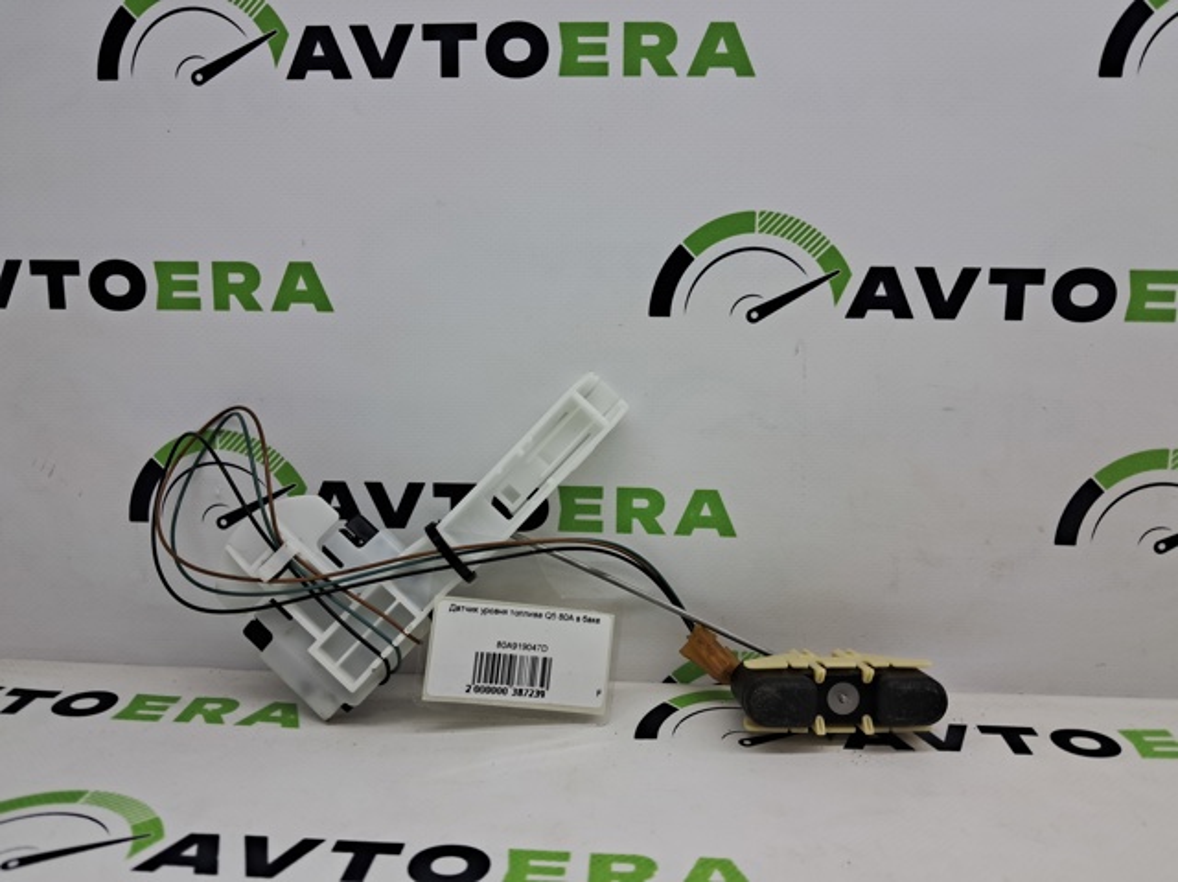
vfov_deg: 51.3
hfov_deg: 65.4
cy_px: 441
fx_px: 918
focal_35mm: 27
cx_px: 589
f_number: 1.8
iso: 50
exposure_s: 1/100
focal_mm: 4
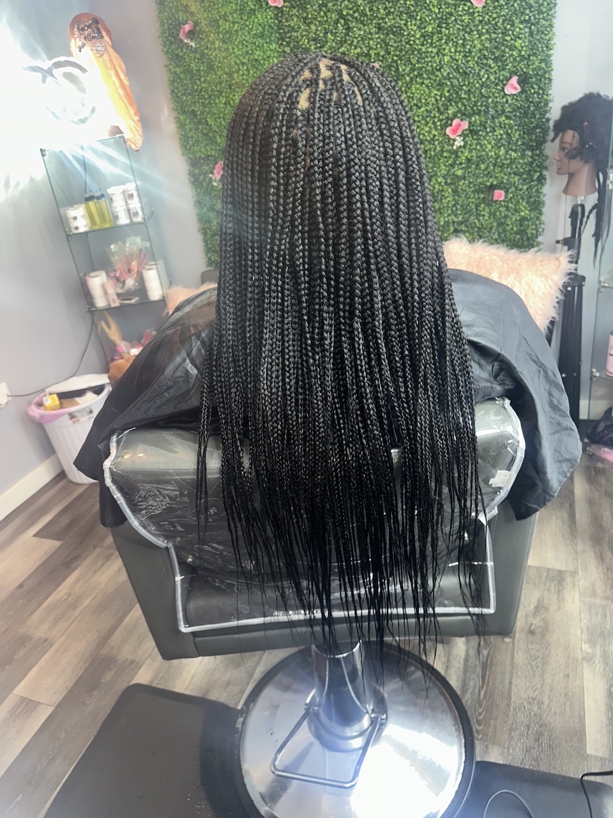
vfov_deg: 71.6
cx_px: 306
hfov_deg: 56.8
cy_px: 409
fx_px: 567
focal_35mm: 24
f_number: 1.78
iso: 100
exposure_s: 1/17
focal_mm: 6.86
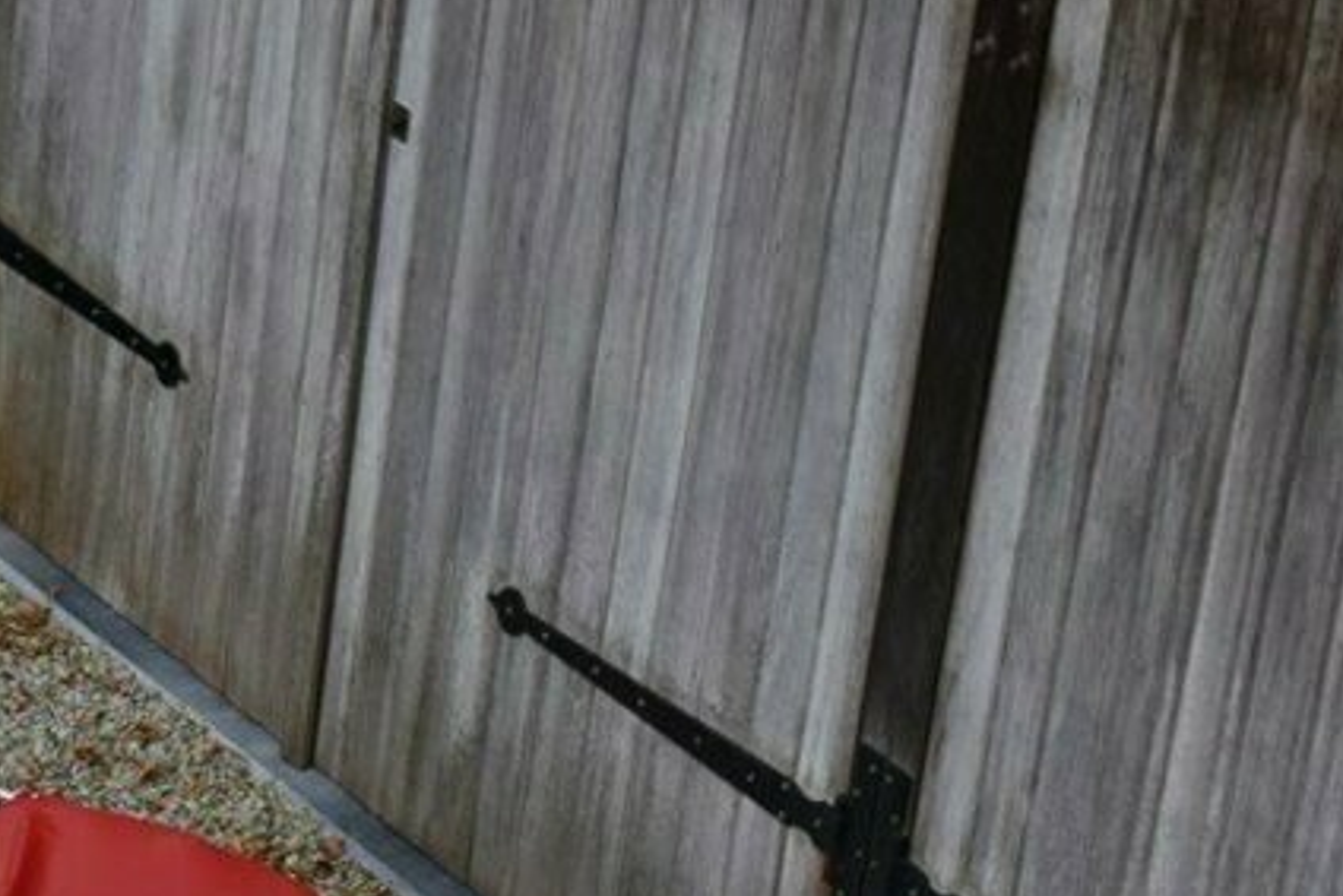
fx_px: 5538
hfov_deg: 13.3
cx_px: -494
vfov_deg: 9.1
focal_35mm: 148
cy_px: 1190
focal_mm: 35
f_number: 5.6
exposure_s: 1/250
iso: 280
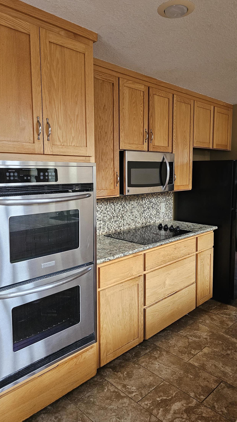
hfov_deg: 44.4
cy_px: 209
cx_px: 123
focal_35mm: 26
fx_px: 291
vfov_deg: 71.9
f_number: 1.7
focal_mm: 6.3
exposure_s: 1/120
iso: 400
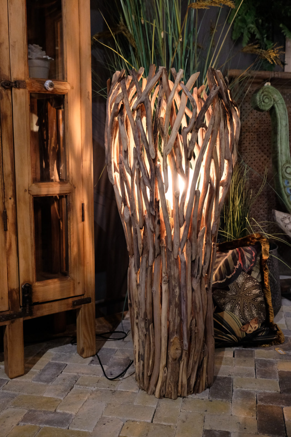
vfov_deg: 54.4
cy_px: 218
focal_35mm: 35
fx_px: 424
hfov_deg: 37.9
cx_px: 146
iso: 2500
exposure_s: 1/60
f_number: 3.2
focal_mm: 23.3
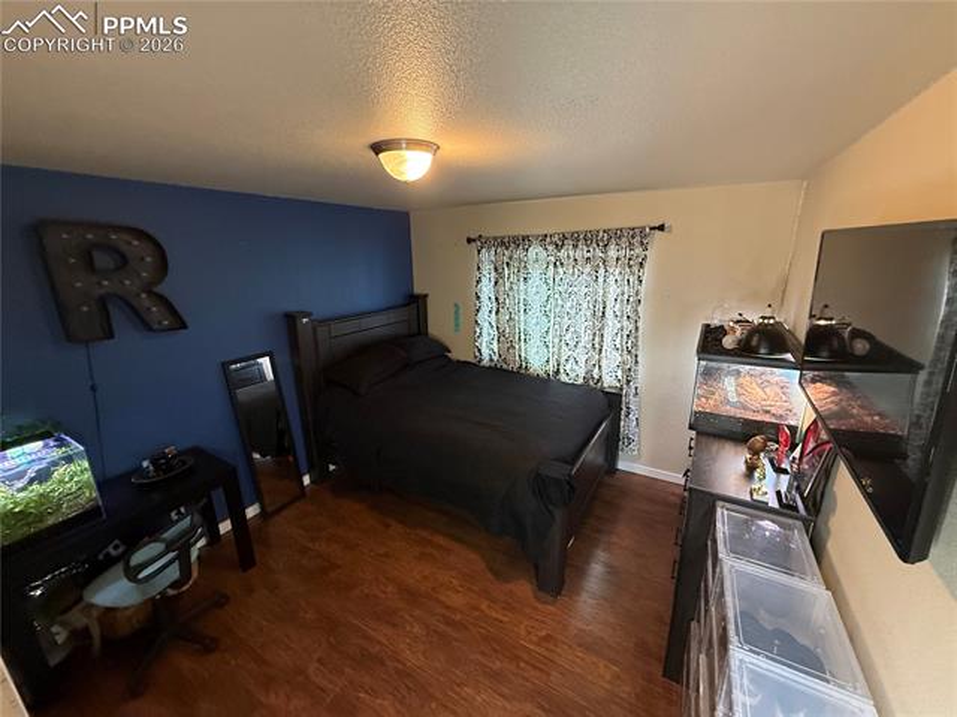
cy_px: 358
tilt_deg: -11.3
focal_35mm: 14
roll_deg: +0.7
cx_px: 478
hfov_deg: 102.1
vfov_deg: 85.6
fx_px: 387
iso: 320
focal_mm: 2.22
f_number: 2.2
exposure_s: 1/60
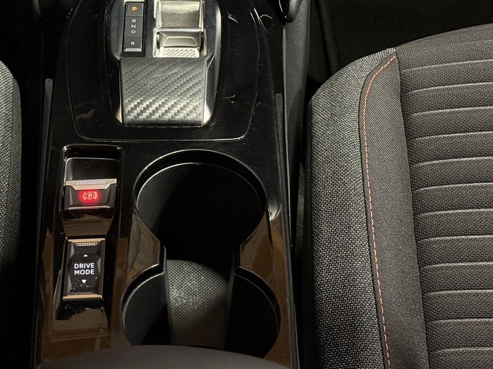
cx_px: 163
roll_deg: +0.3
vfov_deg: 18.2
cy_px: 64
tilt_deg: -41.4
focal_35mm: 80
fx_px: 1139
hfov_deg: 24.3
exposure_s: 1/40
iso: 500
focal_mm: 6.76
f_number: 1.78
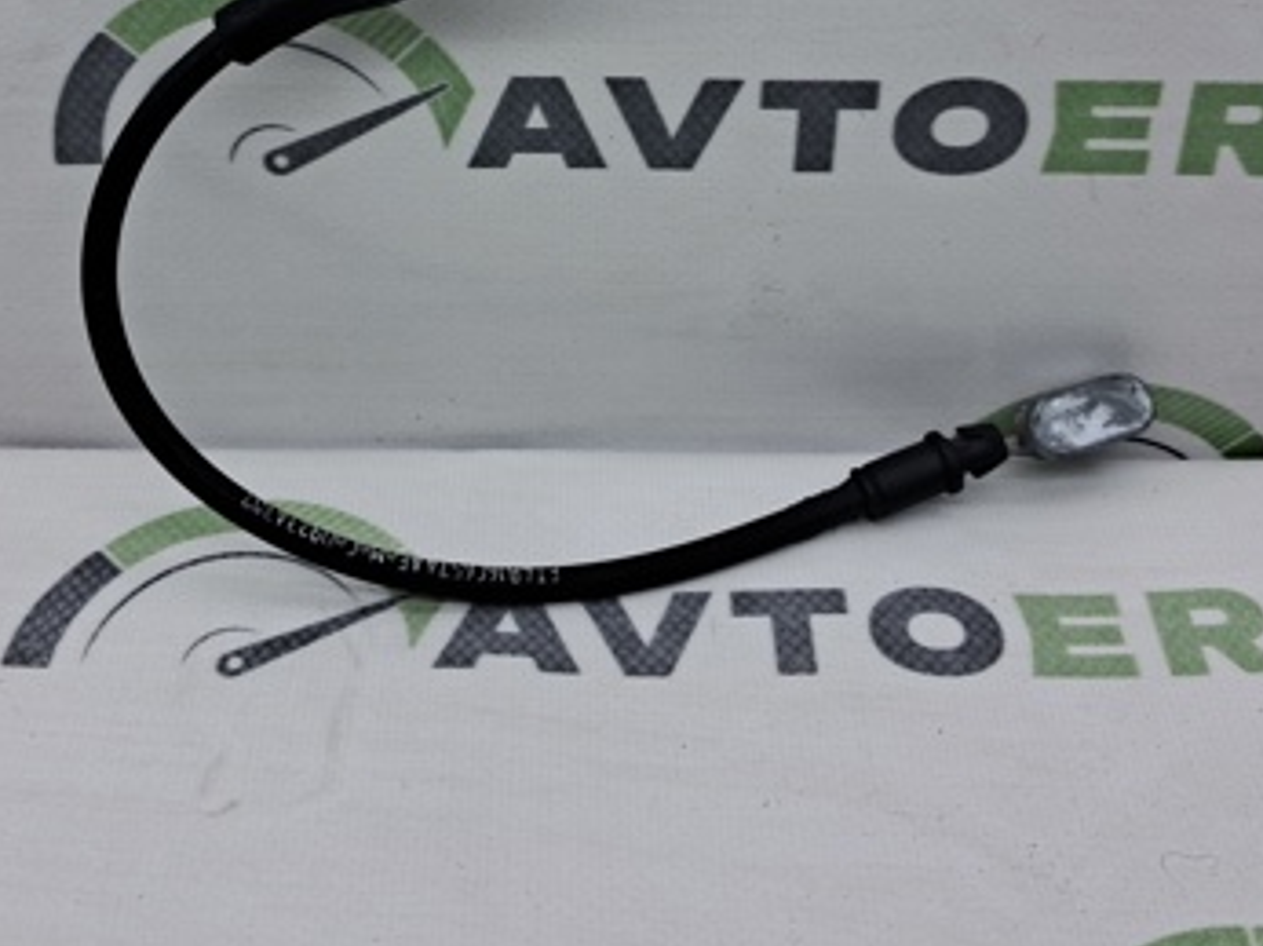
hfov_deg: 38.1
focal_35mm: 50
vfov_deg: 28.2
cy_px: 133
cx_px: 548
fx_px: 1823
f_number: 1.8
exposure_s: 1/100
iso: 50
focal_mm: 4
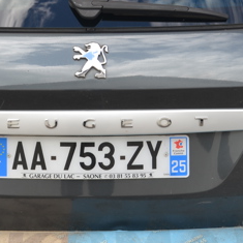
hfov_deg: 16.7
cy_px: 32
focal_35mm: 104
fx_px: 826
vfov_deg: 16.5
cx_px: 79
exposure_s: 1/125
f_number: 5.6
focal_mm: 30
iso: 100
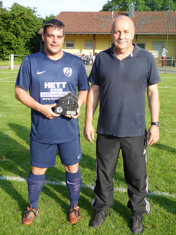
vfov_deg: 46.8
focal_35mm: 40
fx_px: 271
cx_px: 88
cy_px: 118
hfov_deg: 35.9
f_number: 3.8
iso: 100
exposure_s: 1/320
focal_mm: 7.2
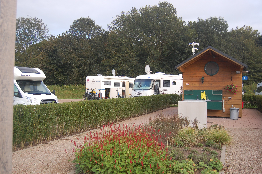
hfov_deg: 49.6
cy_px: 87
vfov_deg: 34.1
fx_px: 284
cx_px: 131
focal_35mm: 39
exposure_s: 1/100
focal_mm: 26
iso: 400
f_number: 5
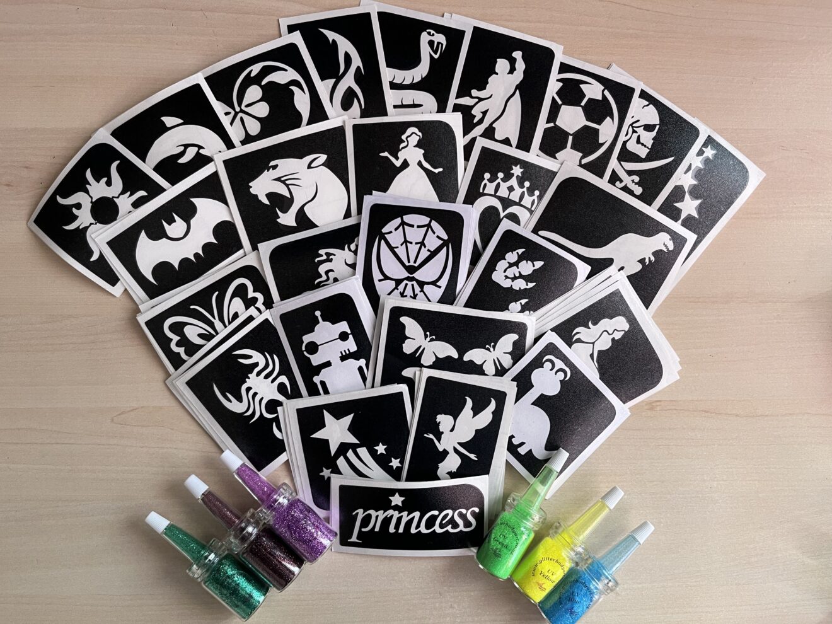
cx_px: 416
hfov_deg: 67.3
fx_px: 625
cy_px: 312
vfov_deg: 53.1
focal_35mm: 26
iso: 125
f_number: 1.6
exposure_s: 1/68
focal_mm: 5.1
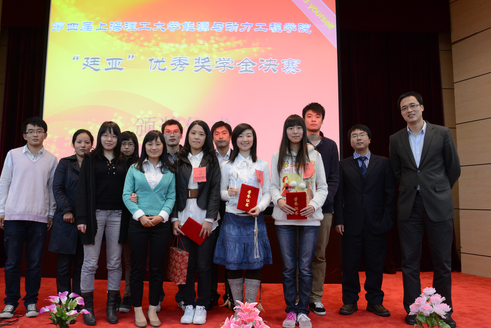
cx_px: 224
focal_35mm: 30
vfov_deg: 43.6
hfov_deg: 61.8
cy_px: 156
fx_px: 409
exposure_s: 1/30
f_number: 5.6
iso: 1600
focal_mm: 18
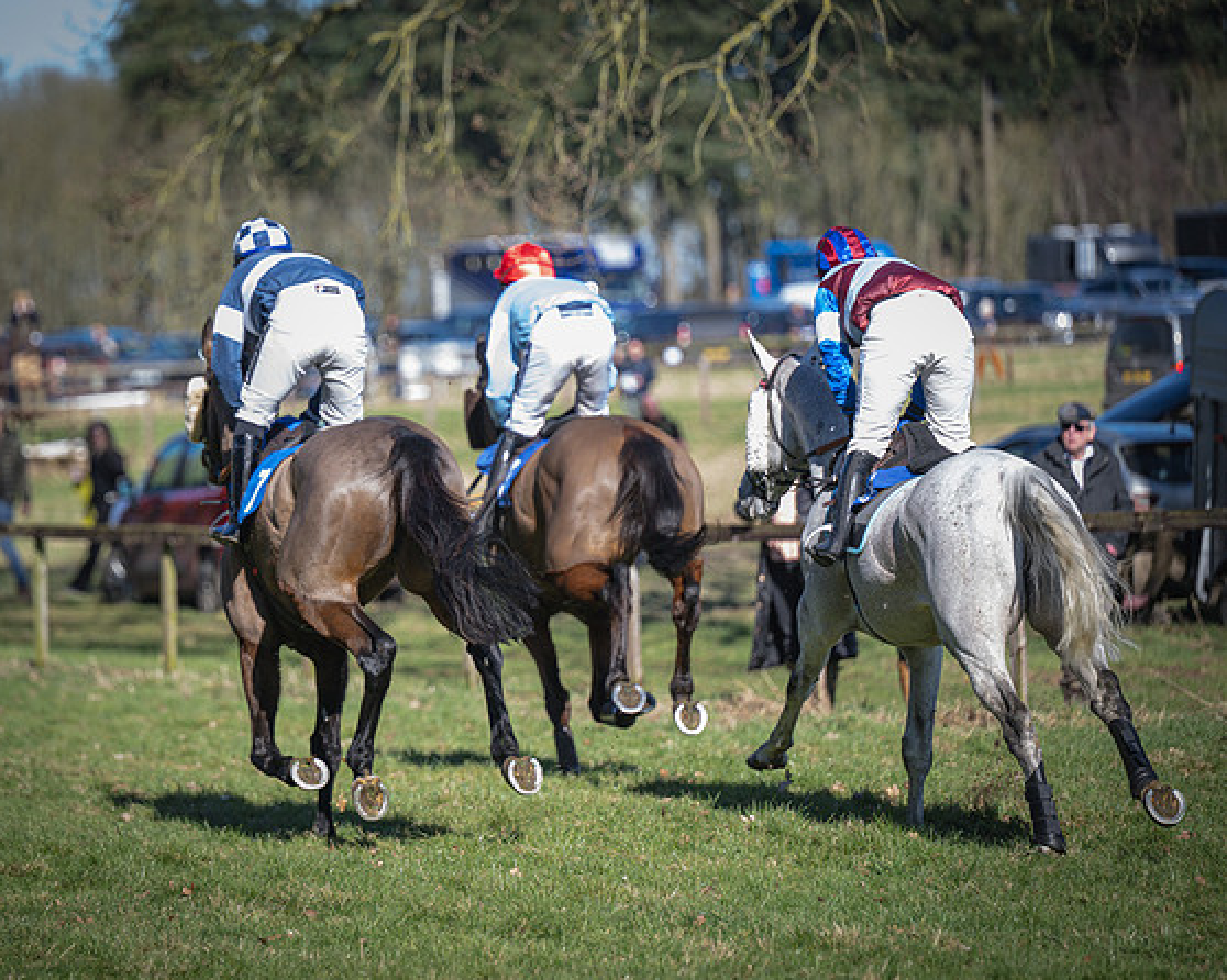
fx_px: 8095
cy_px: 423
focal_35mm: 223
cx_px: 379
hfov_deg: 8.7
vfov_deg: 6.9
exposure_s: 1/1600
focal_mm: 165
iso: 400
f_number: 2.8
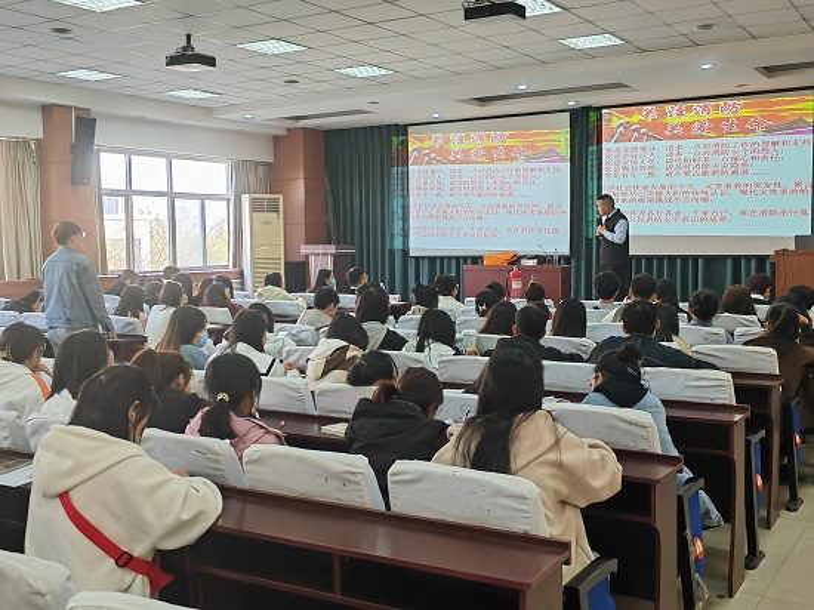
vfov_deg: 35.9
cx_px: 407
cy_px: 305
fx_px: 940
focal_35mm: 40
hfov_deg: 46.8
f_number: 1.8
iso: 227
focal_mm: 5.53
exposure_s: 1/100
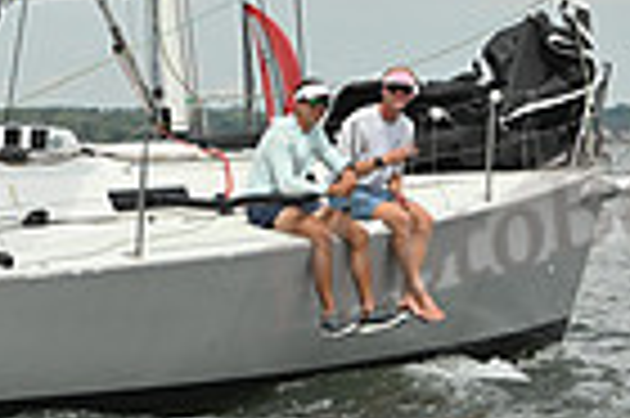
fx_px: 5069
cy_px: 47
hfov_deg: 7.1
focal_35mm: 290
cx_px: 32
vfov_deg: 4.7
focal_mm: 70
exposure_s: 1/1250
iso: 320
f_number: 8
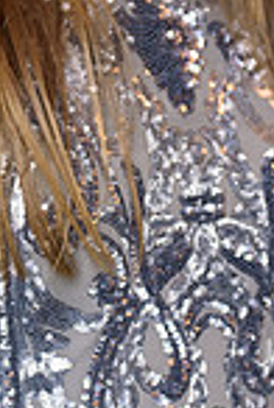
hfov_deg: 3.3
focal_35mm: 415
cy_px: -201
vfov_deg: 4.9
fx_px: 4715
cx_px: 98
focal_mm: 135
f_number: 2
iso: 1250
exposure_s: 1/400
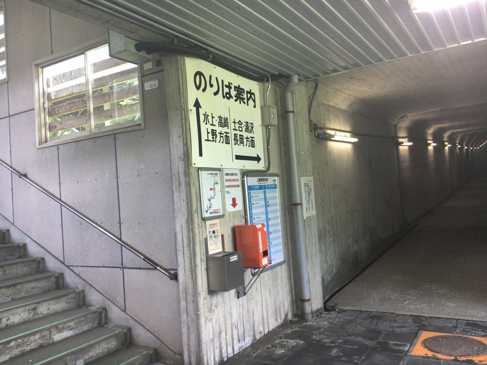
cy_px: 182
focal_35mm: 29
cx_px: 244
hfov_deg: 61.7
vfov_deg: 48.2
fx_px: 408
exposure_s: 1/30
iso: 50
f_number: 2.2
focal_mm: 4.15
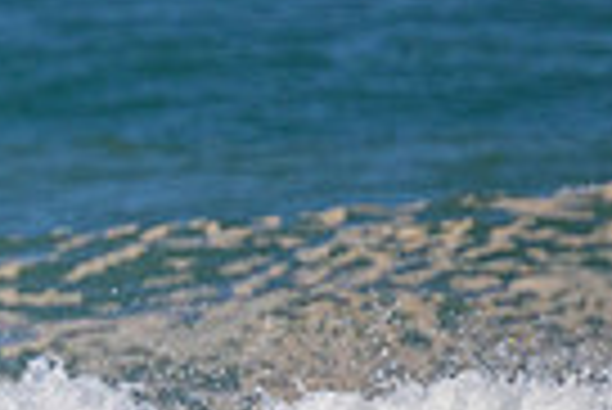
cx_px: -387
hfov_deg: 0.6
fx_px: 58184
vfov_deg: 0.4
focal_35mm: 3419
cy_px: 800
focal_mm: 800
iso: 1000
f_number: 11
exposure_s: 1/2000
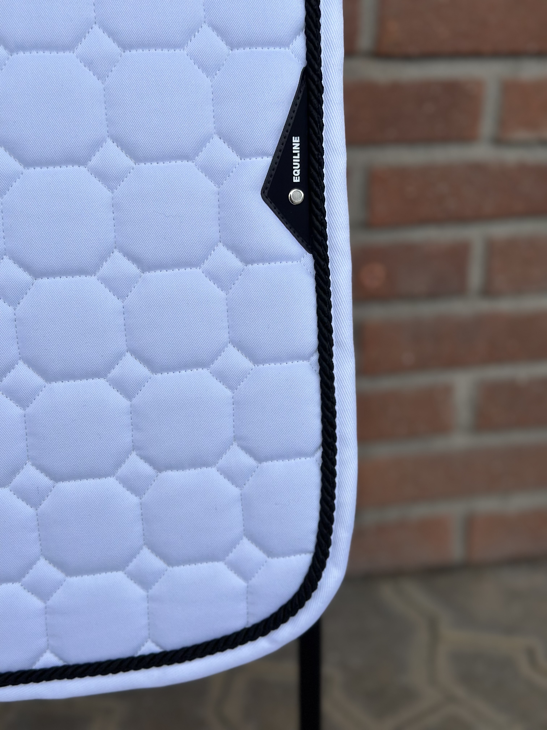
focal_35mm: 48
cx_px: 274
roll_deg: -0.6
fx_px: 1011
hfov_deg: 30.3
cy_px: 365
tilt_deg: -18.5
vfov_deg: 39.7
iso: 100
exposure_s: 1/3058
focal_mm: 6.86
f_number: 1.78
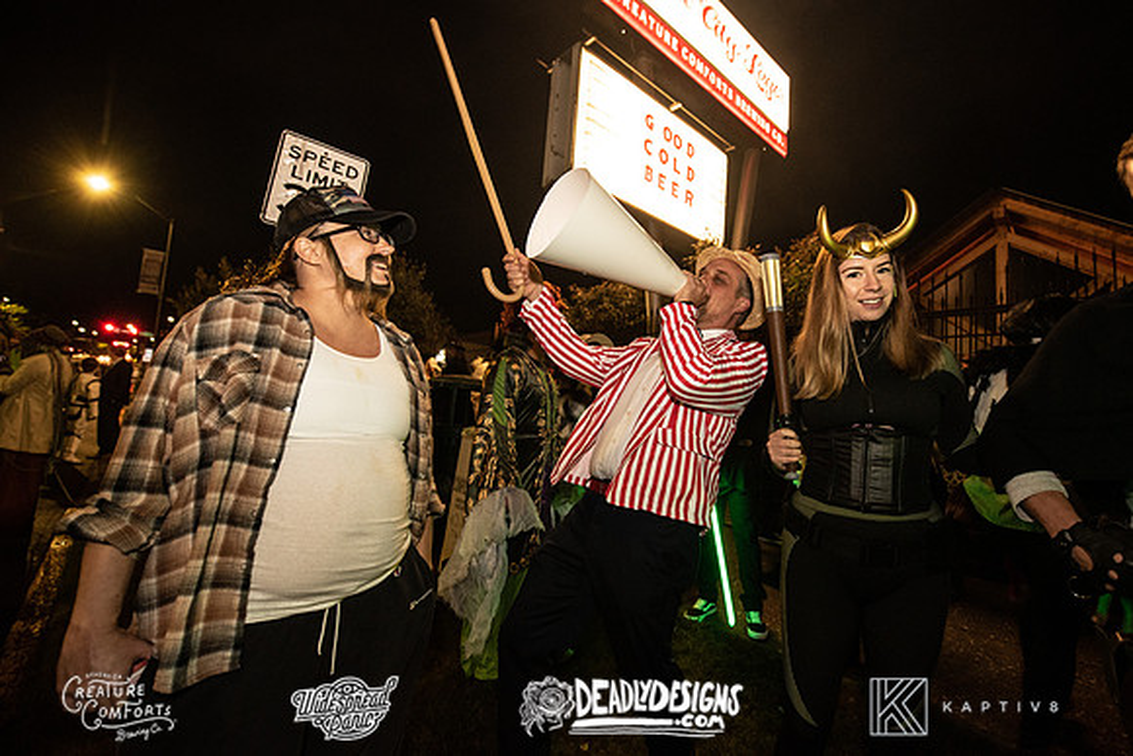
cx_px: 619
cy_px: 373
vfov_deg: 76.2
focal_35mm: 15
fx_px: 482
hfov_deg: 99.0
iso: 2000
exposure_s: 1/80
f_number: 3.5
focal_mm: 14
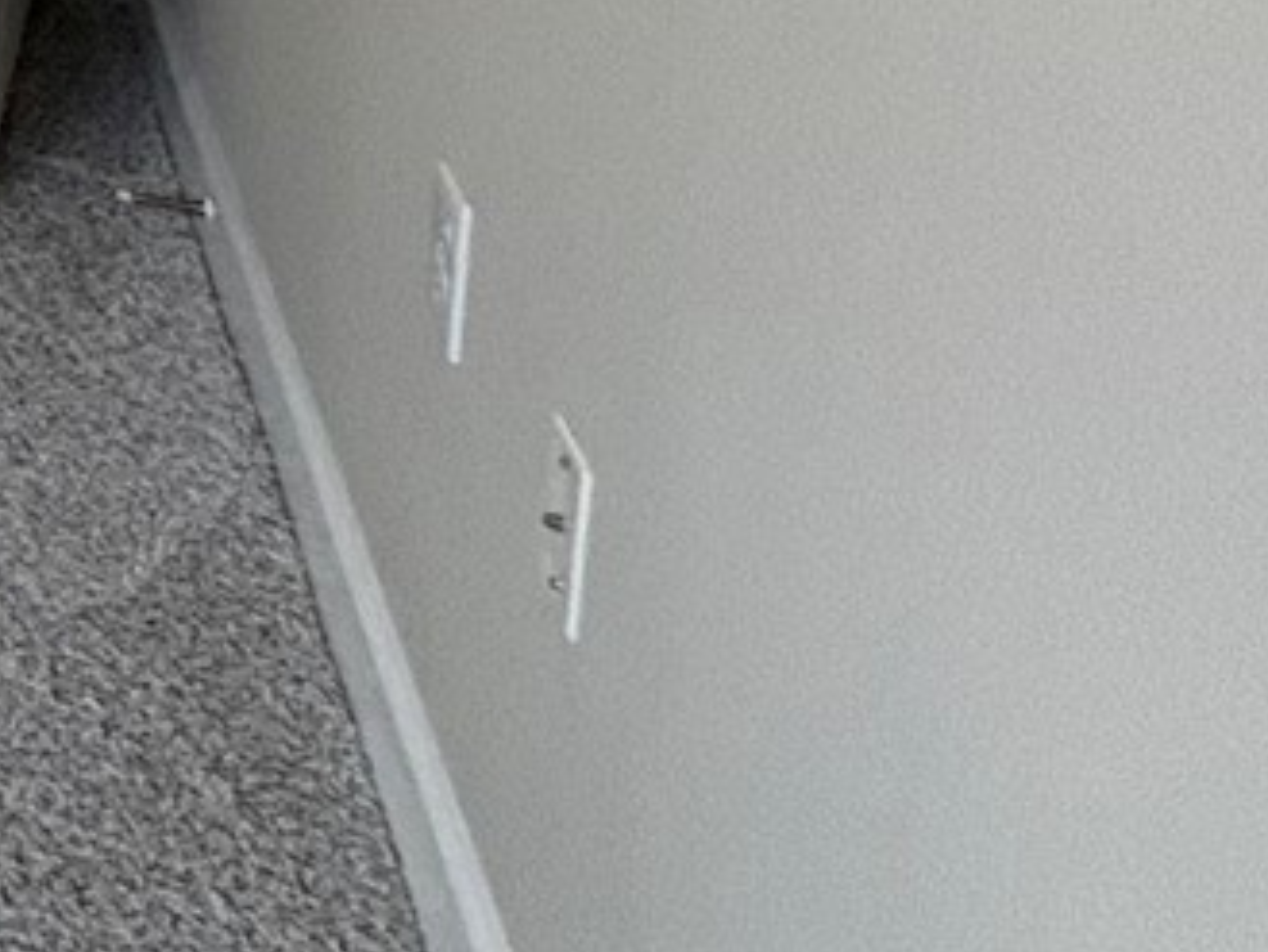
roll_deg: -0.9
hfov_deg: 16.7
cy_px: -802
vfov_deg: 17.3
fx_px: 2492
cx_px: -1534
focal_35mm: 68
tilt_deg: -3.7
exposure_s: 1/120
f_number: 2.2
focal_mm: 2.22
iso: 200
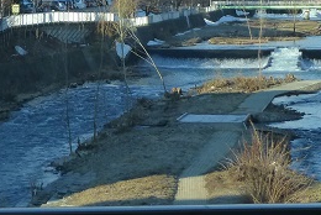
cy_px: -16
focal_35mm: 135
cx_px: 84
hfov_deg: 15.1
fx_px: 1205
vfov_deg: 10.1
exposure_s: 1/400
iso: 160
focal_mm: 7.9
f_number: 4.1
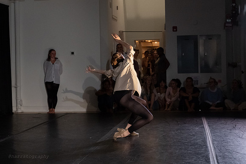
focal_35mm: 75
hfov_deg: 27.1
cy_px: 66
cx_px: 123
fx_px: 510
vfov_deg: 18.3
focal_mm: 62
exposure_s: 1/400
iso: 6400
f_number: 4.5
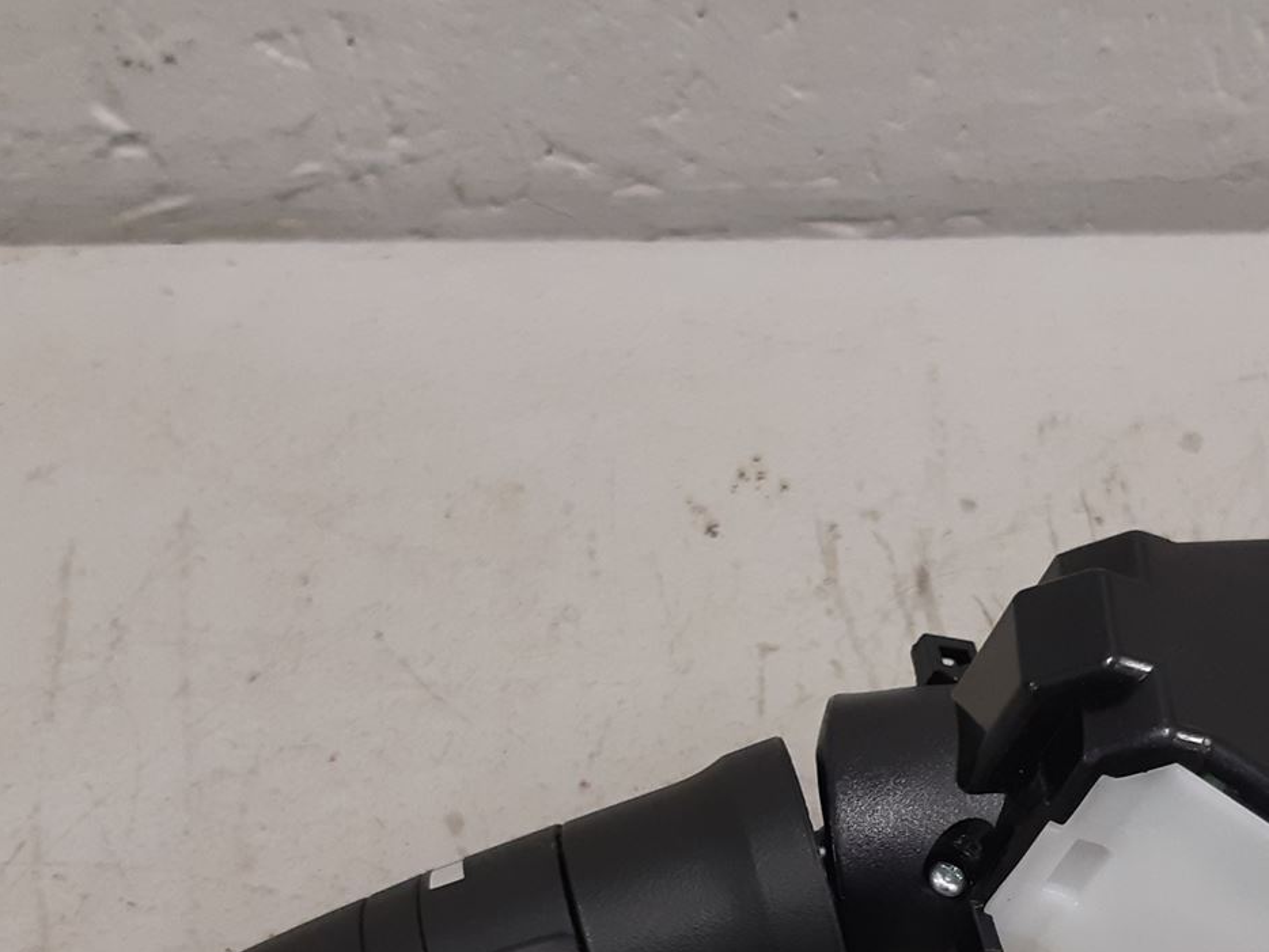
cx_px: 889
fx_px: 2090
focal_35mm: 57
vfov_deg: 24.9
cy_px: 858
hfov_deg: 33.3
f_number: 1.7
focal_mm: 3.93
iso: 160
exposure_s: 1/50
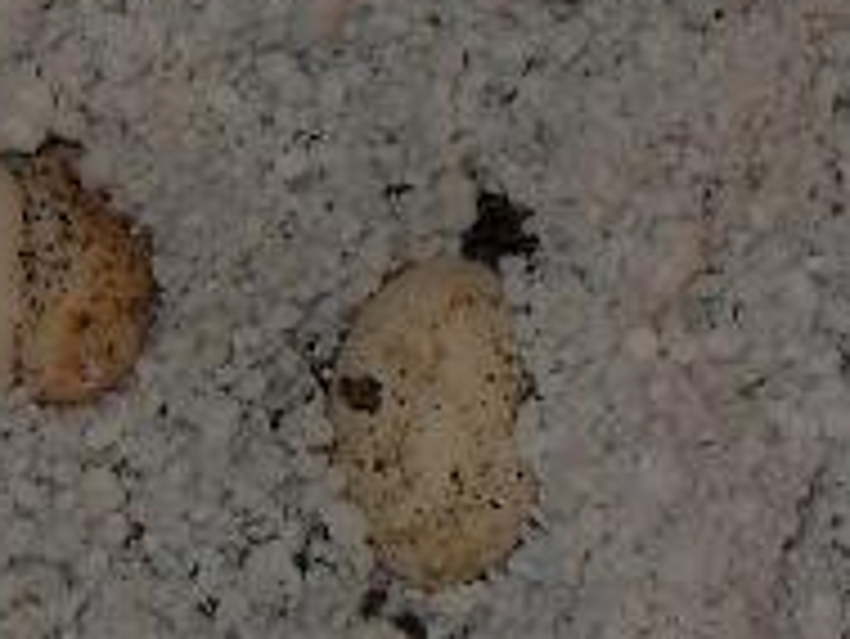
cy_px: -184
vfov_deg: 8.7
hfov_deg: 11.6
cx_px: 693
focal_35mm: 169
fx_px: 4152
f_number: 3.5
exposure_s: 1/45
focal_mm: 6.3
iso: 200
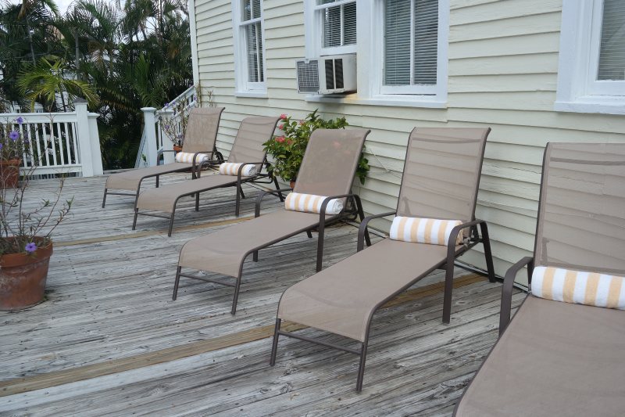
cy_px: 208
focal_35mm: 33
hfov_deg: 57.2
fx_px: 573
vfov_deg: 40.0
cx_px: 312
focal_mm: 22
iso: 100
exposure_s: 1/180
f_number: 6.3
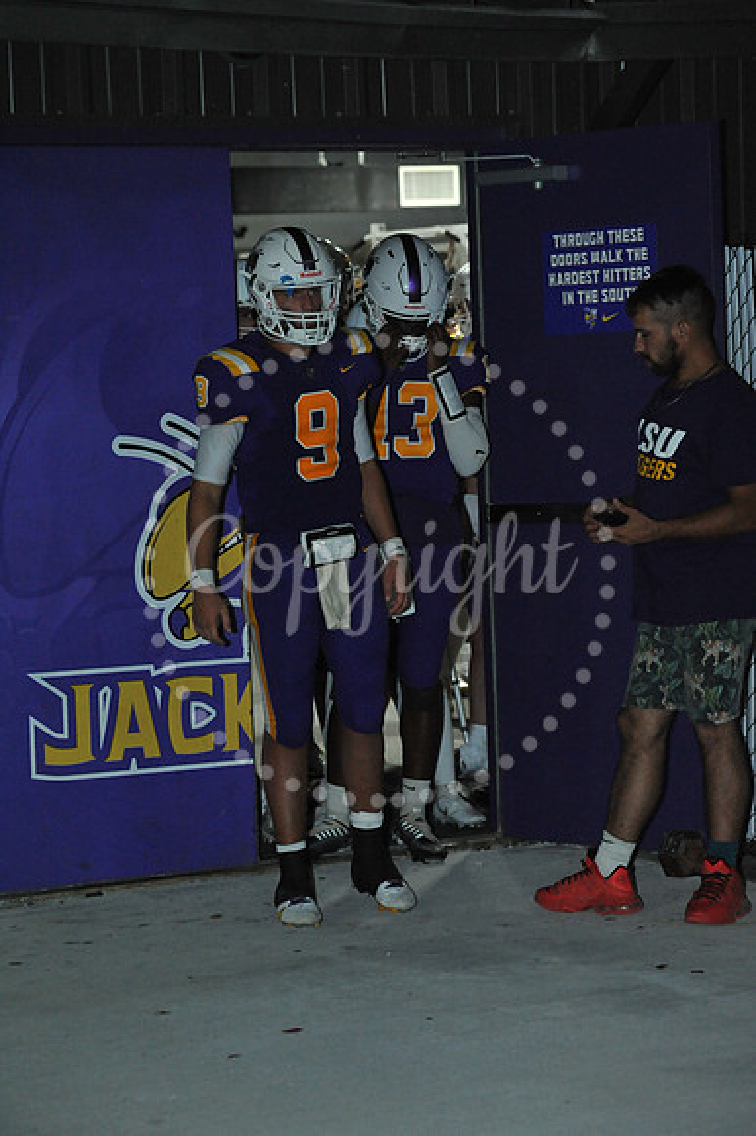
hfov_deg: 11.4
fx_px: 3784
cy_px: 568
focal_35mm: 120
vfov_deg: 17.1
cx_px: 378
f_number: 5.6
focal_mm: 120
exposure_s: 1/250
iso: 4000
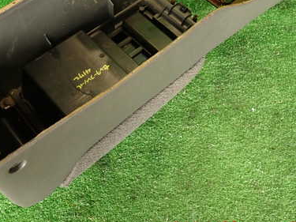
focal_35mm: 40
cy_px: 62
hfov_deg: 46.5
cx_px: 116
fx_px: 342
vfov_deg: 35.3
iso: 200
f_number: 2
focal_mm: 4.5
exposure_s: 1/50
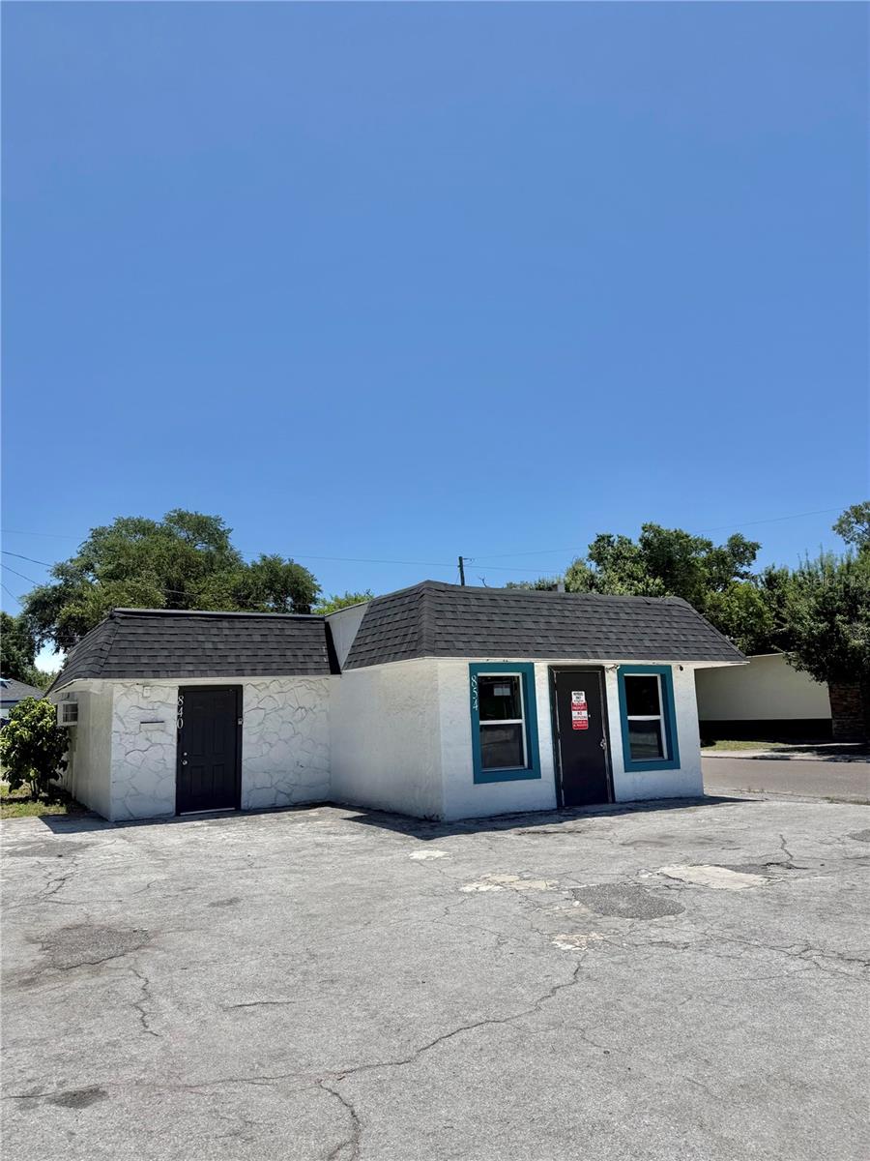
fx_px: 804
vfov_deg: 71.6
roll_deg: +2.0
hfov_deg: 56.8
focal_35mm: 24
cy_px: 580
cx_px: 435
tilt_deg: +9.9
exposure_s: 1/8130
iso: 80
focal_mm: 6.76
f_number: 1.78
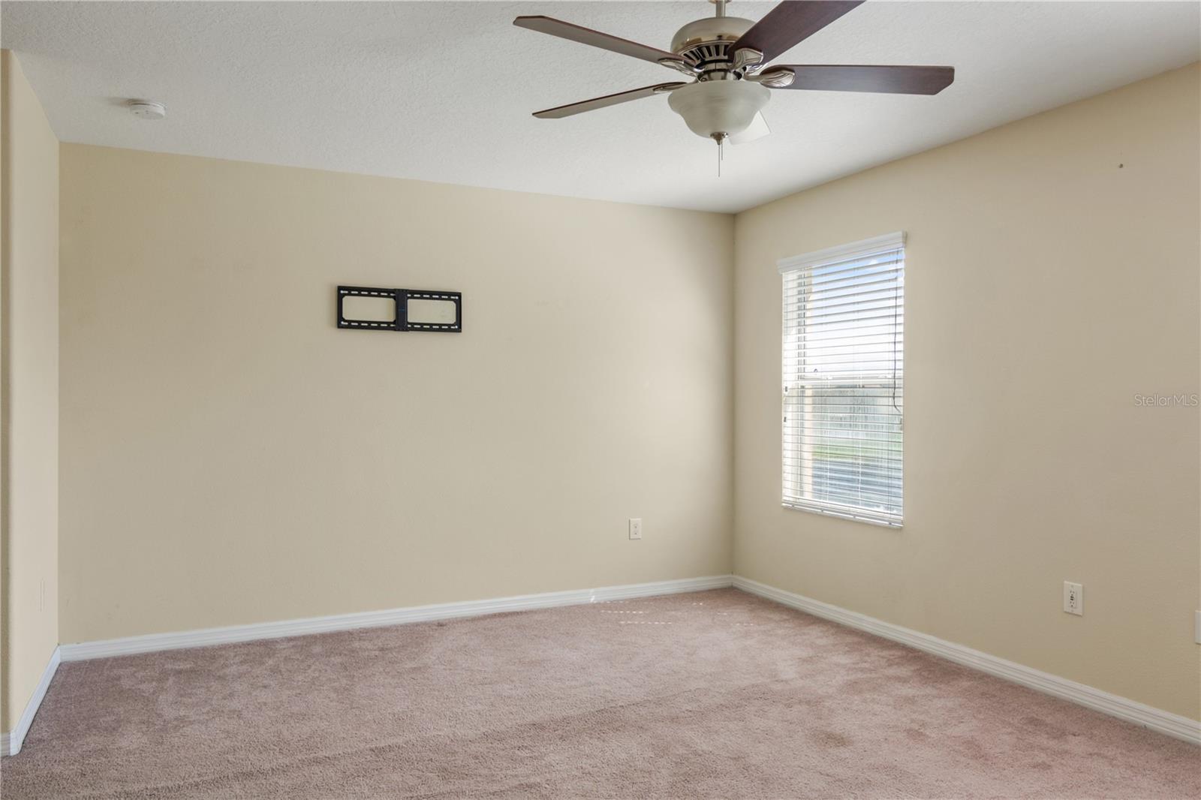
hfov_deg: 73.8
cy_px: 400
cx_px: 600
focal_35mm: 24
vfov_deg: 53.1
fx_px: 800
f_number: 9
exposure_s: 1/20
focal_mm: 16
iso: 250
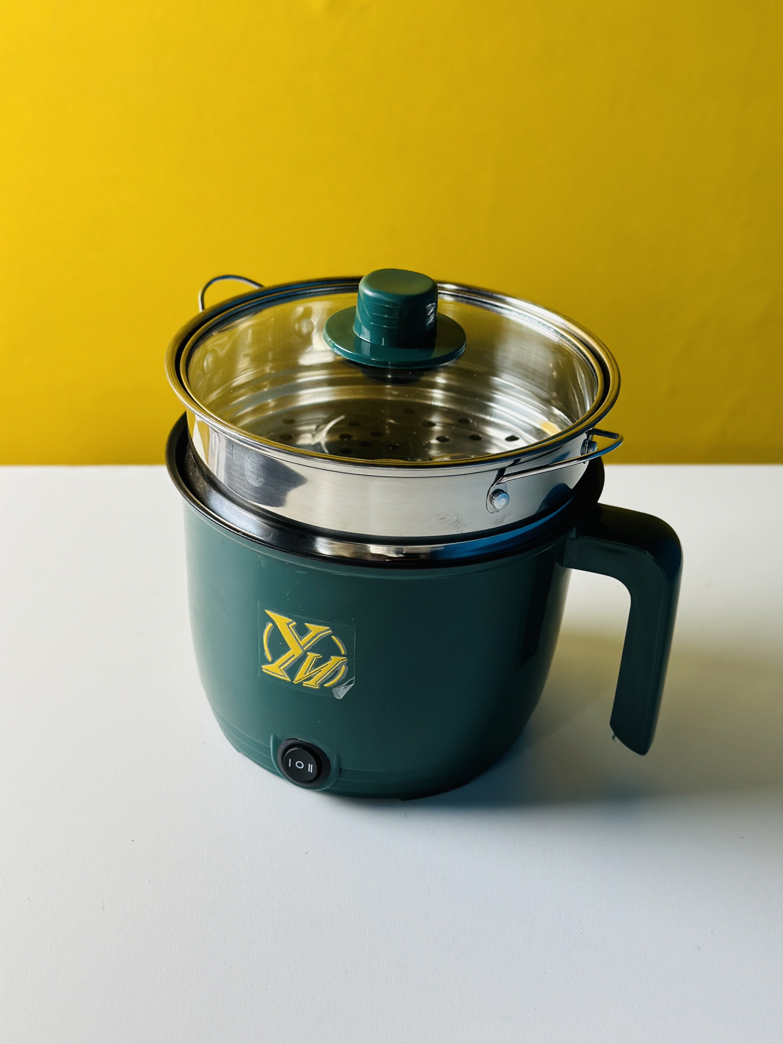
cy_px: 522
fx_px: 1448
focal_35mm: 48
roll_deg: -5.4
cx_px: 392
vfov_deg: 39.7
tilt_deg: -29.8
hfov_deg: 30.3
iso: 160
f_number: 1.78
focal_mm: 6.86
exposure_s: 1/102
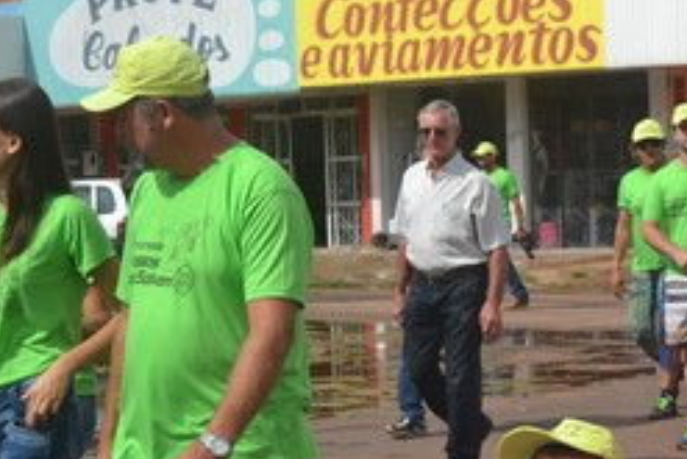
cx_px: 528
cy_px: 325
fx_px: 2501
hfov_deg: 15.6
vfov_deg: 10.5
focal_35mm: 131
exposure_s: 1/400
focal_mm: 48
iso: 100
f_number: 10
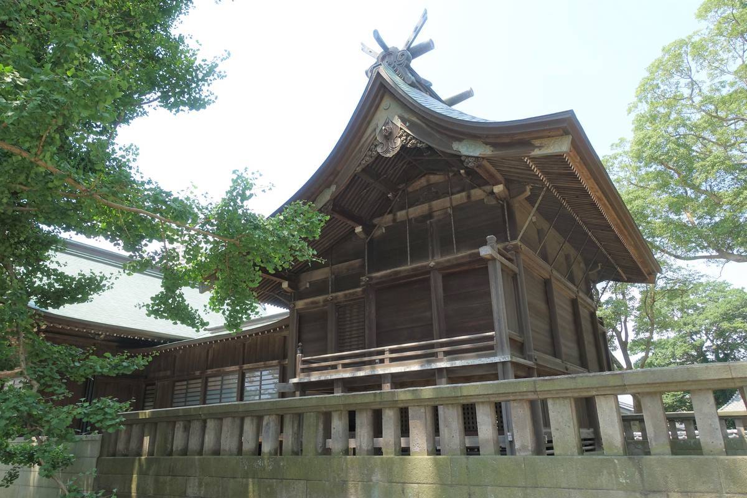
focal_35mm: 24
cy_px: 249
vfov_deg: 53.1
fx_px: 498
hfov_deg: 73.7
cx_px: 374
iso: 125
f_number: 4
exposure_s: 1/320
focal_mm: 8.8
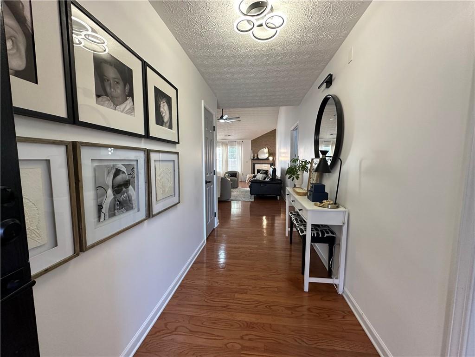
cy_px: 178
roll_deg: +0.0
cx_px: 238
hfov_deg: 102.1
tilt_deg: -5.8
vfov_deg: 85.7
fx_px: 192
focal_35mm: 14
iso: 250
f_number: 2.2
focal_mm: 2.22
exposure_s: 1/120
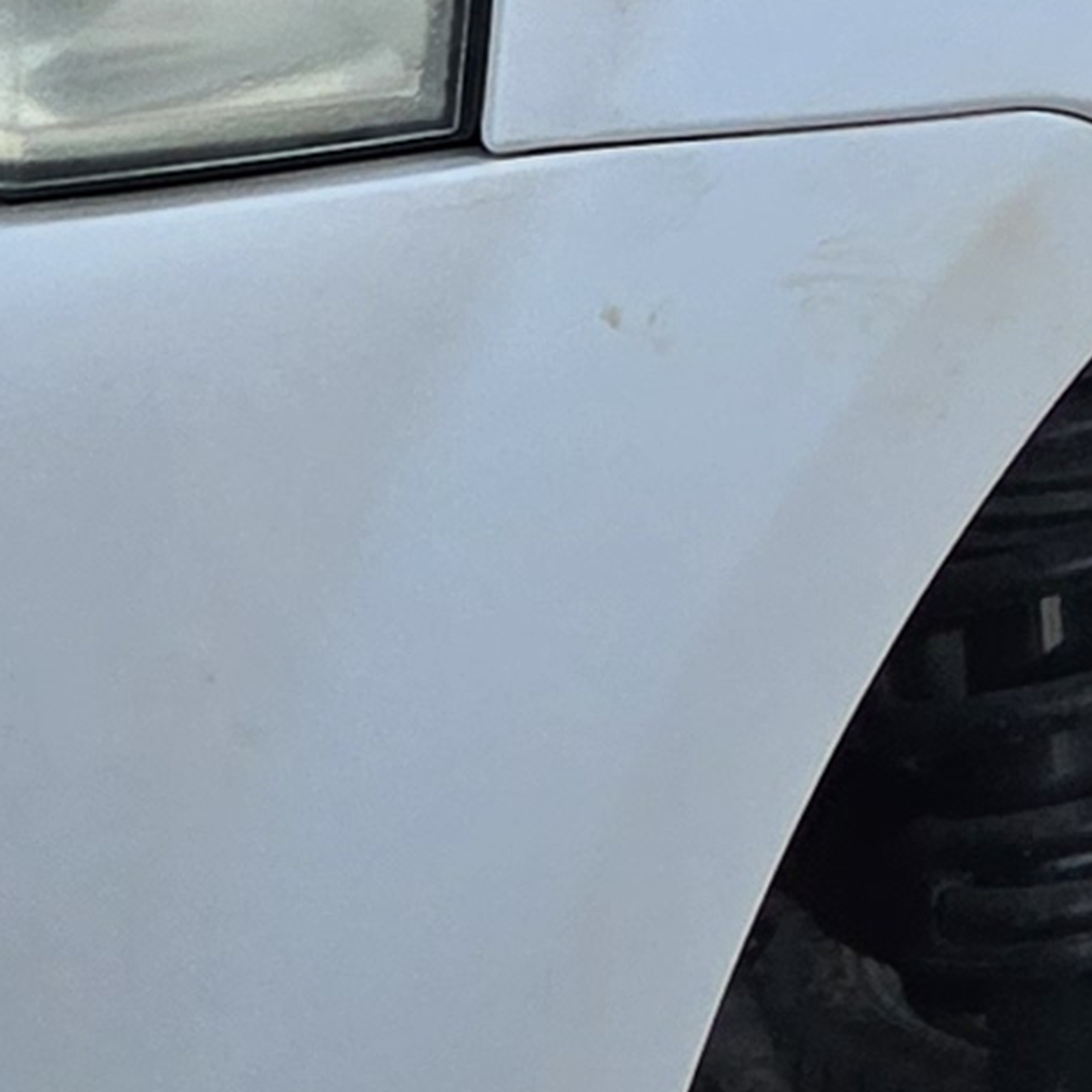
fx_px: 6282
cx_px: 1756
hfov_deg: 9.6
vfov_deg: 9.7
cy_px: -338
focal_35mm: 176
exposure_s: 1/631
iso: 80
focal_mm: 5.4
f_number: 1.8
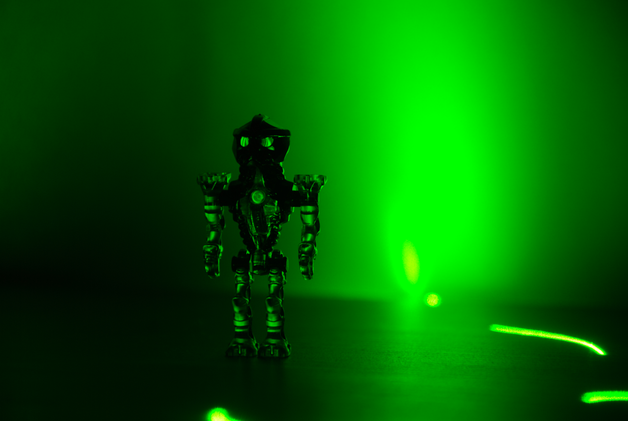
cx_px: 314
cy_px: 210
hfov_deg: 6.9
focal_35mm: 300
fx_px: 5240
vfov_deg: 4.6
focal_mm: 200
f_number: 5.6
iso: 100
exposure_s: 6
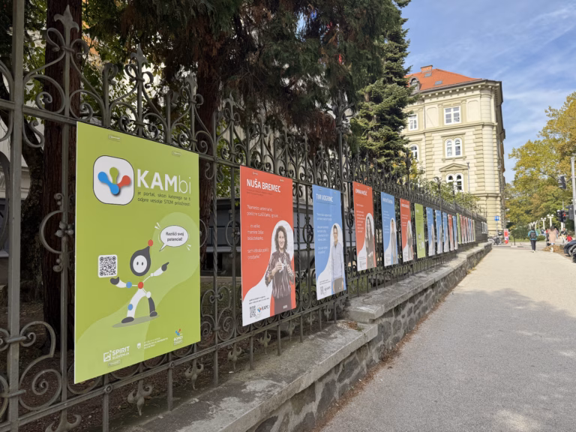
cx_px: 288
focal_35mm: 24
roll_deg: +1.5
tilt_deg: +4.0
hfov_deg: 71.6
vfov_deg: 56.8
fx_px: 399
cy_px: 216
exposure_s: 1/1215
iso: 80
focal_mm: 6.76
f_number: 1.78
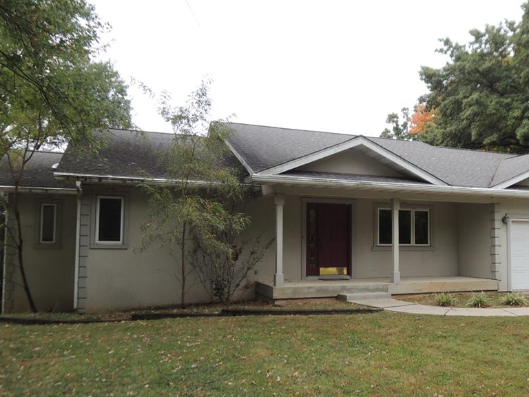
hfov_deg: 55.8
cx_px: 345
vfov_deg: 44.1
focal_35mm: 32
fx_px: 489
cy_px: 221
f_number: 2.8
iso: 100
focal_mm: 4.3
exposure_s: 1/400
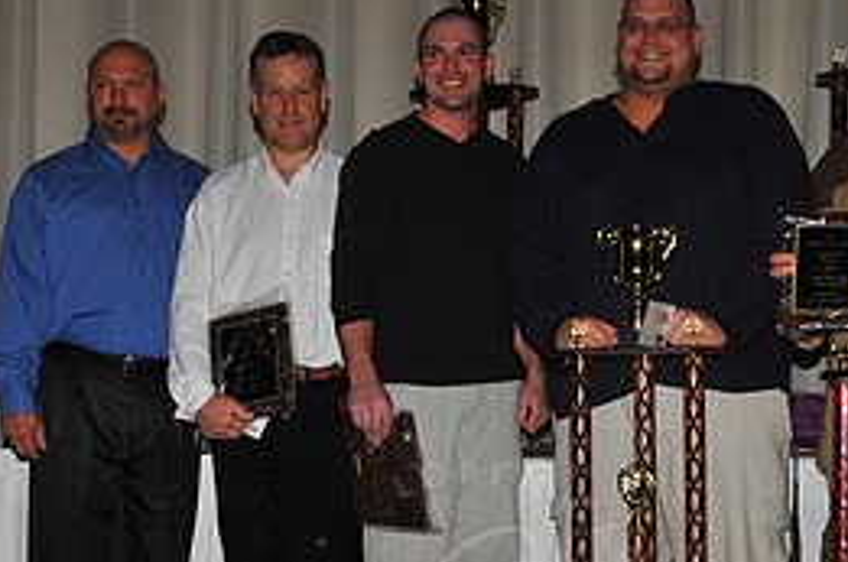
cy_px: 357
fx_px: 2093
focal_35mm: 89
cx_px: 468
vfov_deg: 15.3
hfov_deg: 22.9
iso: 250
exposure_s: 1/250
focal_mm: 40
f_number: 8
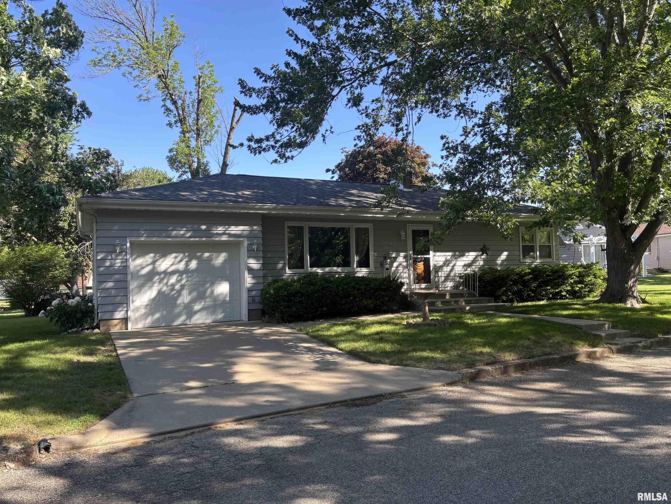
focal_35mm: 26
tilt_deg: +1.3
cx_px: 336
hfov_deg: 67.3
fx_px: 504
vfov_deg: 53.1
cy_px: 252
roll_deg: +1.3
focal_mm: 5.96
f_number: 1.6
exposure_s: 1/615
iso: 50
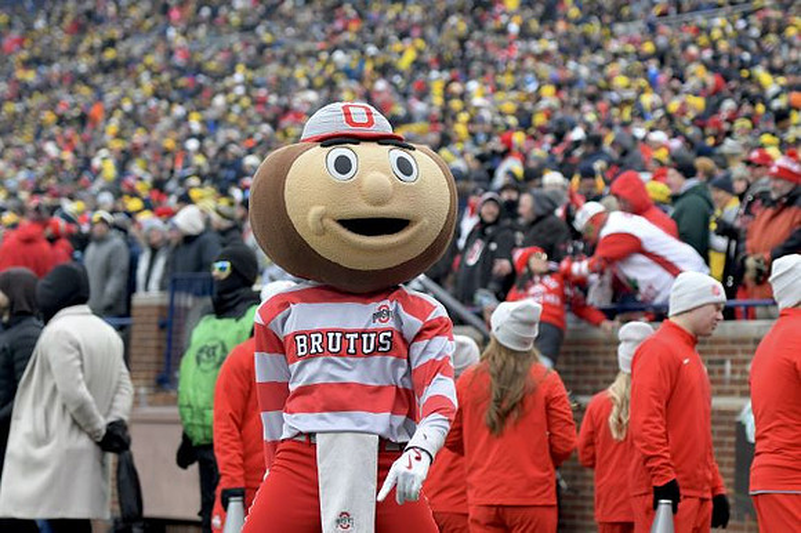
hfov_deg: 17.1
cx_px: 400
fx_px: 2668
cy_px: 266
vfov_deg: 11.4
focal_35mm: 120
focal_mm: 80
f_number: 2.8
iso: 640
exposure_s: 1/1000
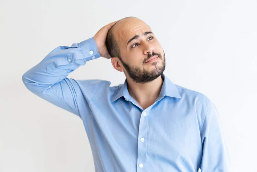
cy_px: 86
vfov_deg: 24.6
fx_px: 393
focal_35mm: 55
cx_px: 128
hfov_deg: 36.2
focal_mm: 55
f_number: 2
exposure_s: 1/320
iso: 200
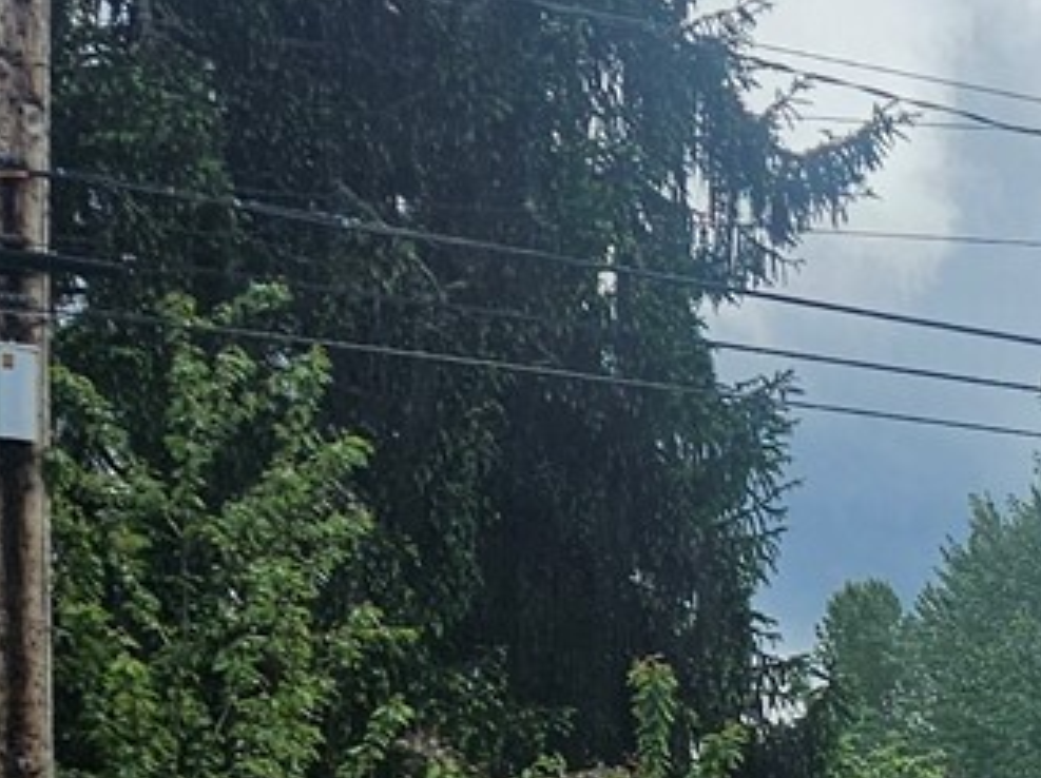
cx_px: 1955
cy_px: 1129
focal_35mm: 112
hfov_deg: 15.0
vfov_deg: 12.6
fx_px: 3364
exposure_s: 1/2000
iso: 25
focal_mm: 5.4
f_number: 1.8
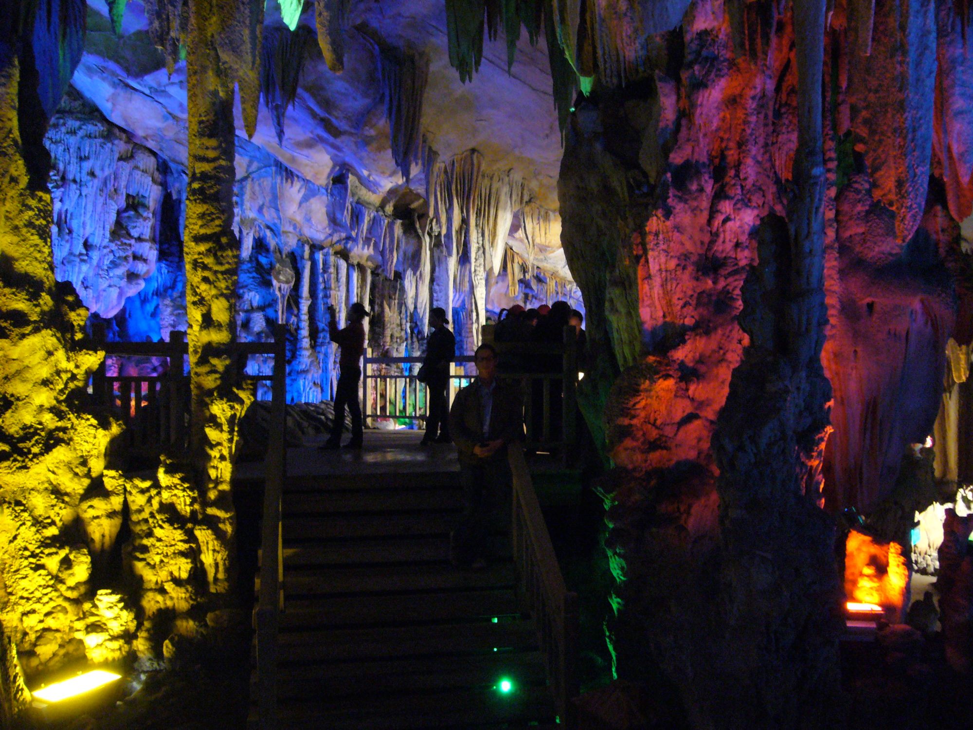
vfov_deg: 40.7
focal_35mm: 35
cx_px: 486
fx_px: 984
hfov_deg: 52.6
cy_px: 365
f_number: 2.8
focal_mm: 5.8
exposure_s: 1/8
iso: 400
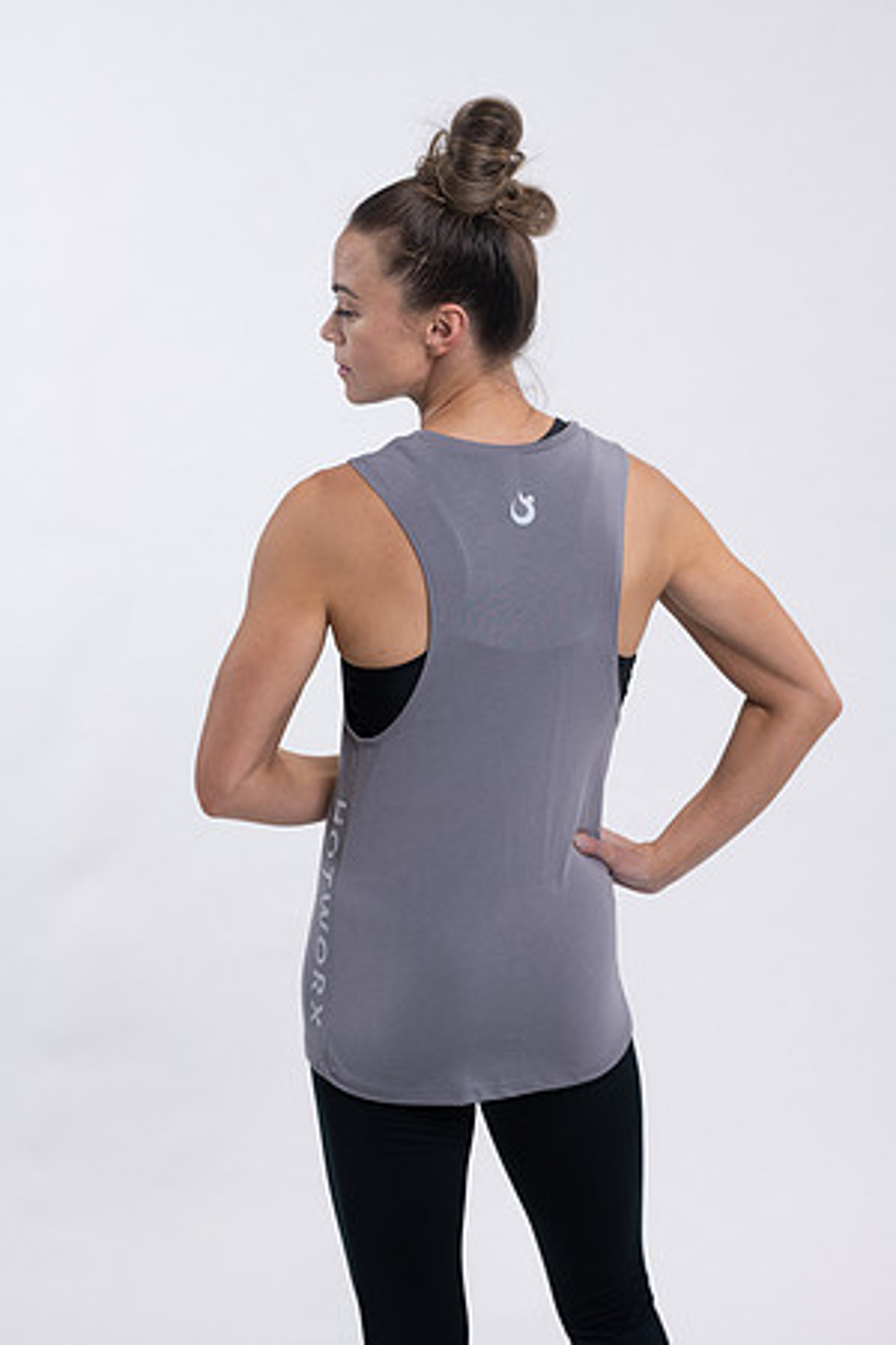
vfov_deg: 23.9
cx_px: 448
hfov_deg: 16.1
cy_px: 672
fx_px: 3173
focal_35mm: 85
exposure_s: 1/125
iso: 200
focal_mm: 85
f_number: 4
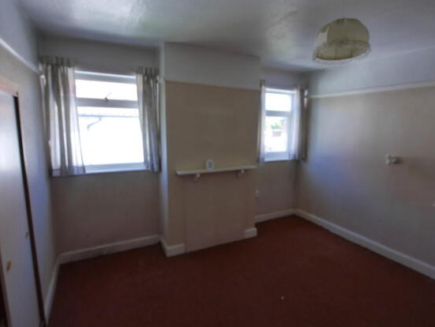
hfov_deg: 84.6
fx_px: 239
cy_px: 158
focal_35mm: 19
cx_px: 223
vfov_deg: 68.7
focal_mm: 9
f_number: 4
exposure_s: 1/100
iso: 160
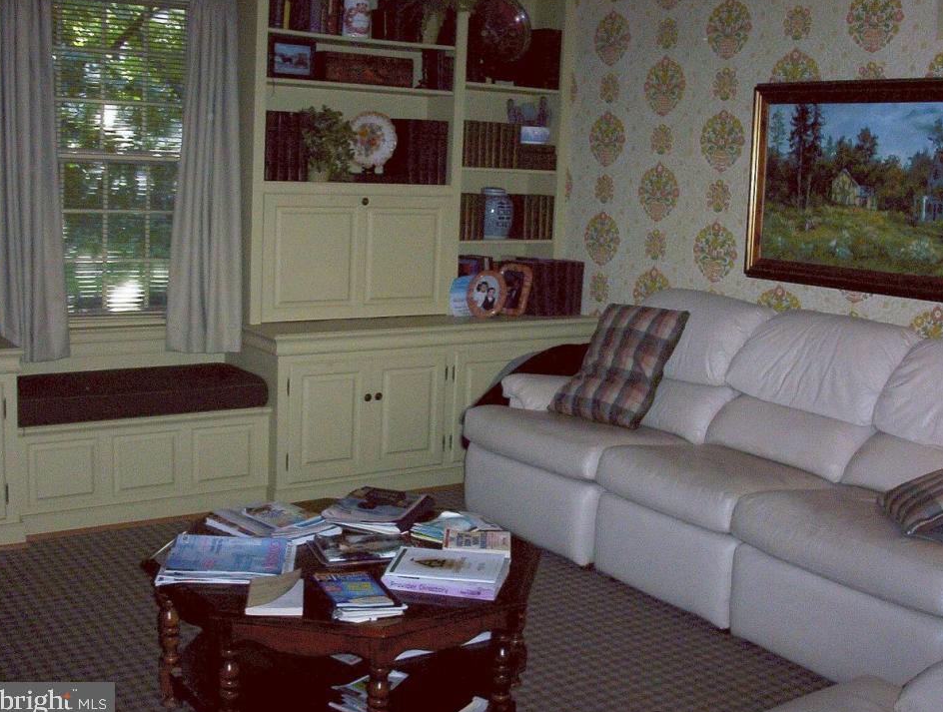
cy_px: 340
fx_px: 1147
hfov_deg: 44.7
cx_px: 498
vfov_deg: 34.5
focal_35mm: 42
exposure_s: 1/30
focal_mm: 6
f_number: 4.5
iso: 140
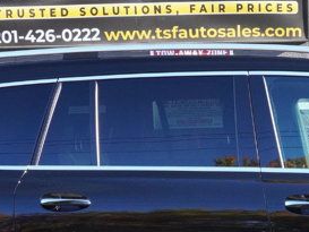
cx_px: 307
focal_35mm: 108
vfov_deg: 13.4
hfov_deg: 17.8
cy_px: 274
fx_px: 964
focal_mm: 20
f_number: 9
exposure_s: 1/250
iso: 1000
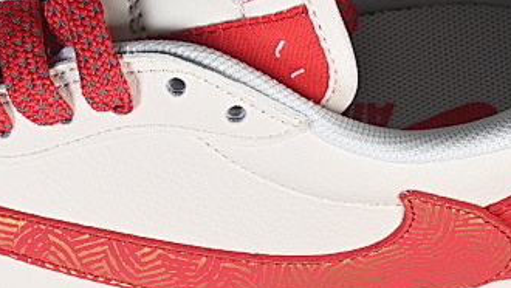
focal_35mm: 257
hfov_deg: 8.4
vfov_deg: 4.7
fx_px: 3484
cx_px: 53
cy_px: -63
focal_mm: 50
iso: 160
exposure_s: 1/80
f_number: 7.1
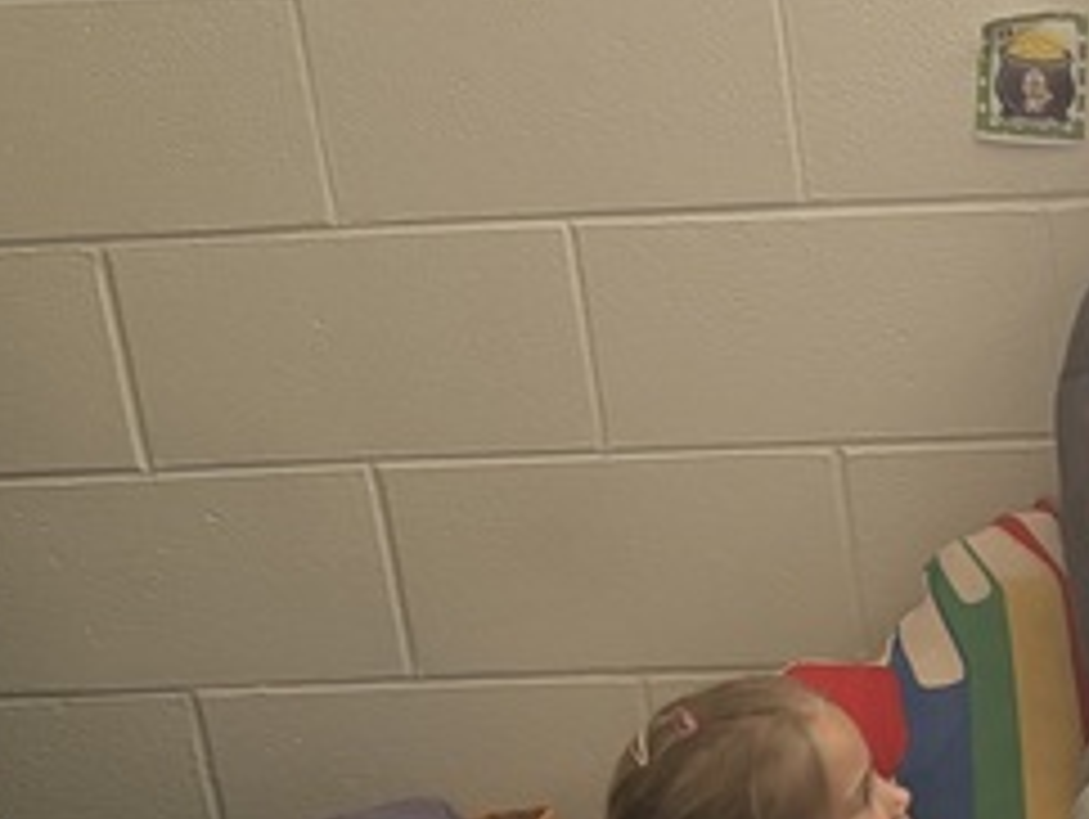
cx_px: 1454
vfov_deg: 13.1
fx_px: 3464
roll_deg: +3.1
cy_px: 1040
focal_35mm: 110
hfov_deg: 16.8
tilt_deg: -25.4
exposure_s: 1/60
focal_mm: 5.96
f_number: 1.6
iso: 160
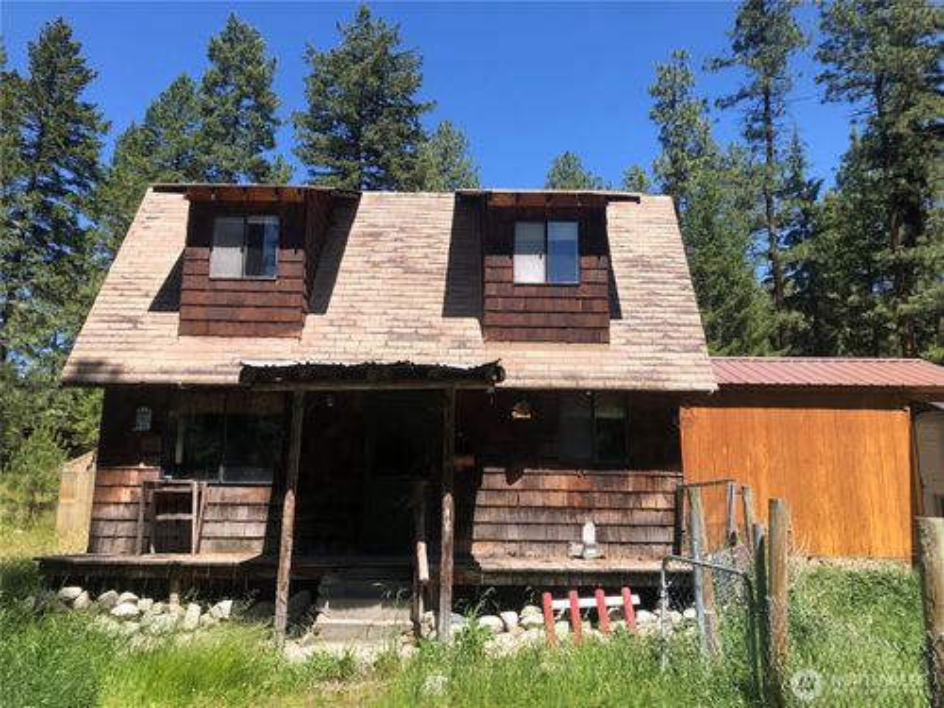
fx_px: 764
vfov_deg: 49.7
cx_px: 472
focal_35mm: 28
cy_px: 354
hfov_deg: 63.4
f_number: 1.8
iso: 20
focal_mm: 3.99
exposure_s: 1/979
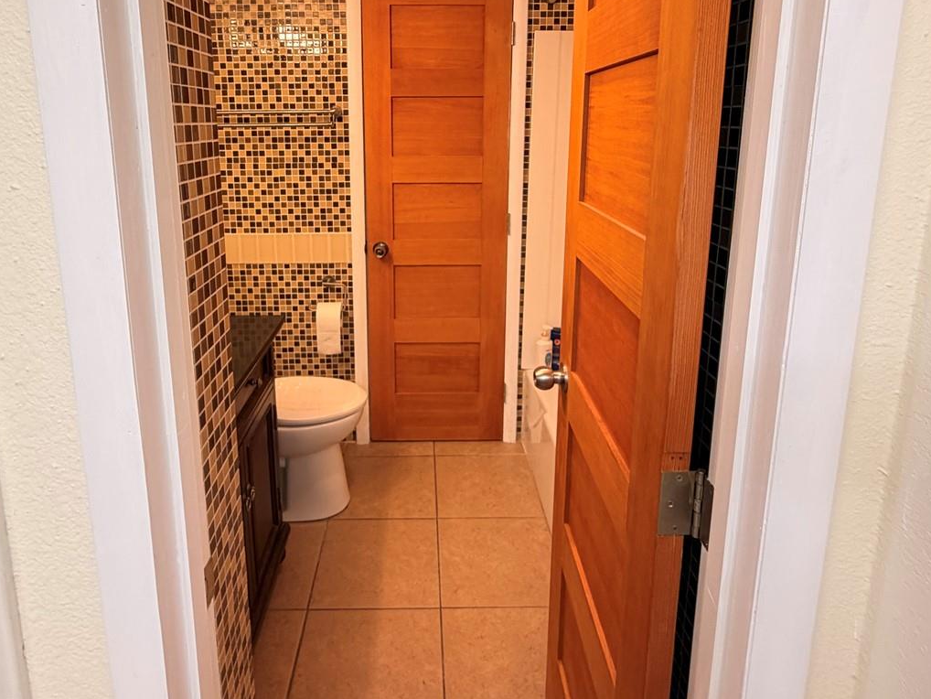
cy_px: 231
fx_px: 592
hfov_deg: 76.3
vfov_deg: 59.6
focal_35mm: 22
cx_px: 431
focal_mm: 2.22
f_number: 2.2
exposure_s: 1/60
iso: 200
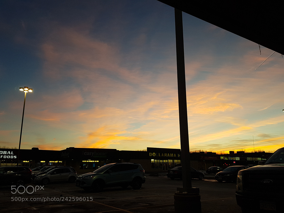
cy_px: 106
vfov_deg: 53.1
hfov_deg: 67.3
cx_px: 142
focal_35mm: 26
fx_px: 213
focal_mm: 4.2
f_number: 1.7
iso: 50
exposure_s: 1/202
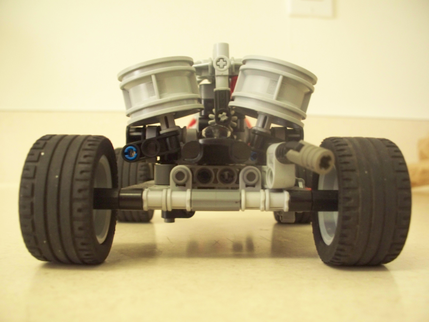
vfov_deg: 40.7
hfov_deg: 52.6
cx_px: 214
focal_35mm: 35
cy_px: 161
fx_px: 434
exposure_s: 1/13
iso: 400
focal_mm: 7.54
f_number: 2.8
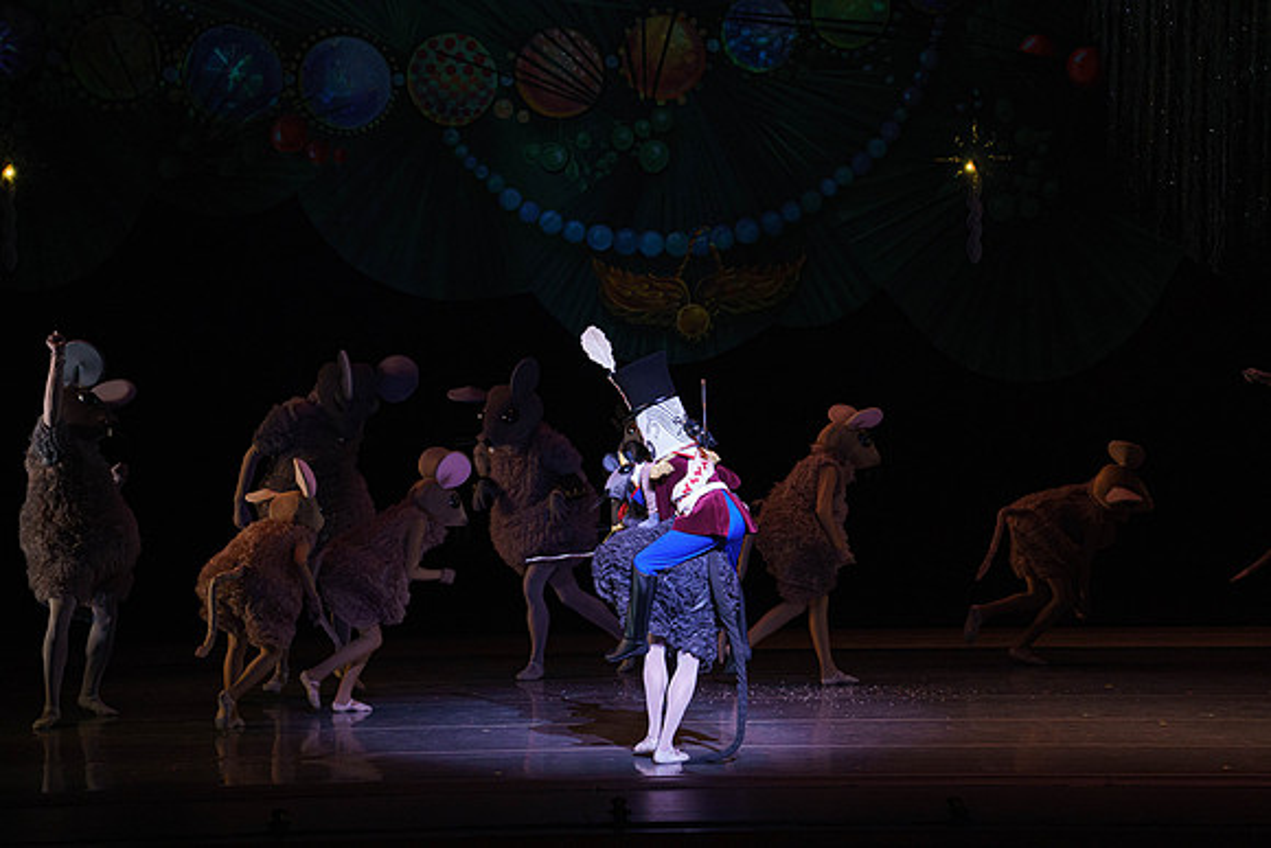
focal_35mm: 200
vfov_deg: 6.9
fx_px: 7062
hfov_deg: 10.3
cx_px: 636
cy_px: 424
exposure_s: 1/320
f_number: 7.1
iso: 5000
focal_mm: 200
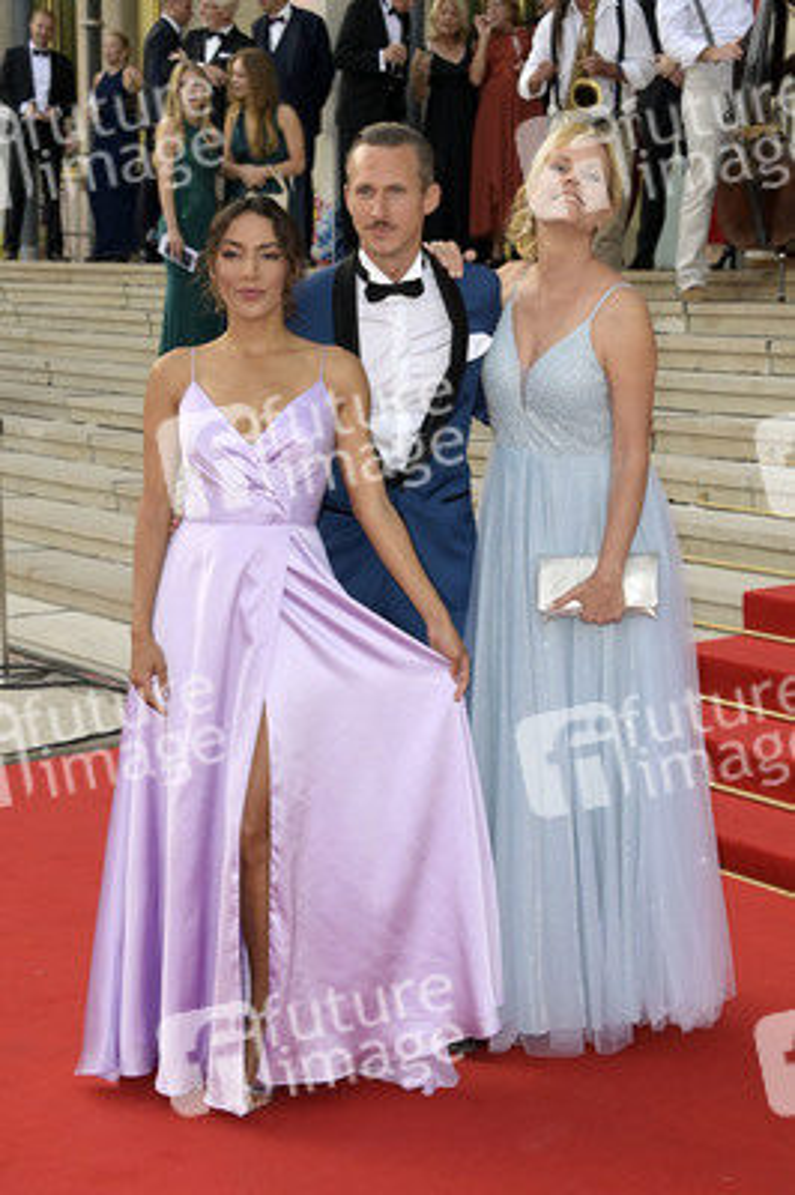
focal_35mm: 56
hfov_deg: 24.2
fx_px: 1858
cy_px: 598
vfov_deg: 35.7
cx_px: 398
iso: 800
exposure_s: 1/250
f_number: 6.3
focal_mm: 56
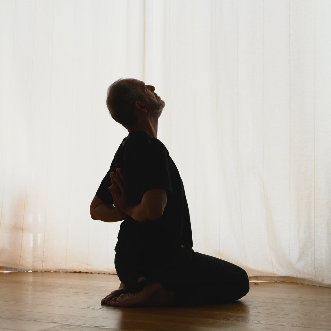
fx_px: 692
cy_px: 150
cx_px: 165
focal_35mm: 64
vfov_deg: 26.9
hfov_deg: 26.9
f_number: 2.8
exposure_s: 1/640
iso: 2500
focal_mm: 50
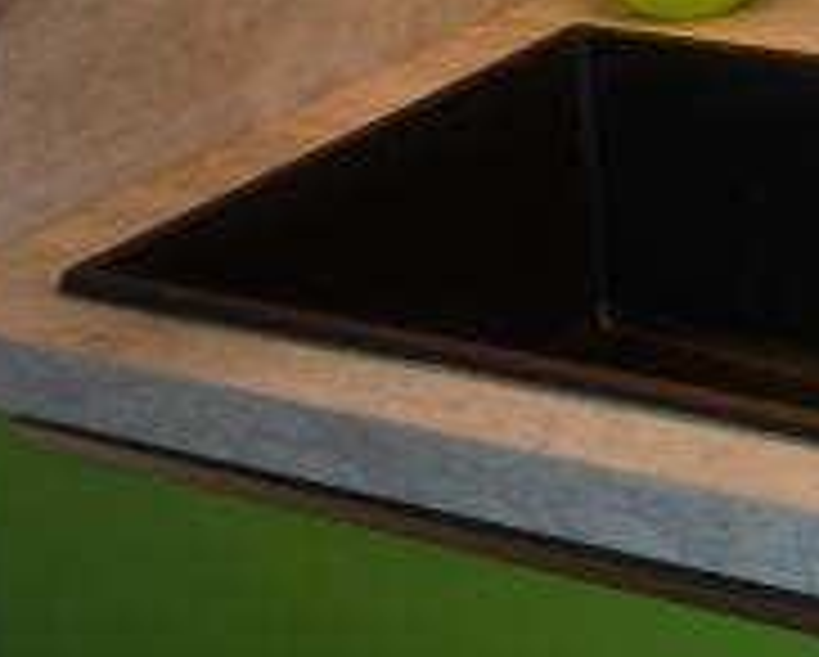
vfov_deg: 14.4
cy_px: -194
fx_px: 2499
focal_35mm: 103
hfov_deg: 17.1
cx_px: 1161
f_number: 3.3
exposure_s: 1/30
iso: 100
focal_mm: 5.2
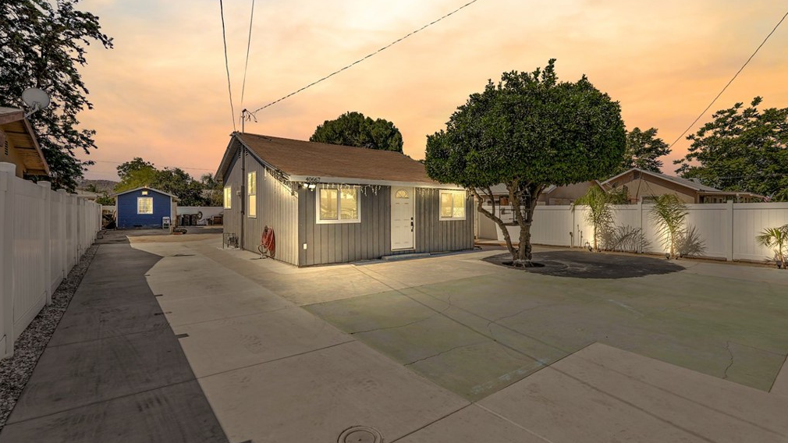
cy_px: 212
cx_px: 397
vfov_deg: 63.9
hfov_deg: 95.9
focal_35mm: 17
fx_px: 355
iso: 100
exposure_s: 1/160
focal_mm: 16
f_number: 9
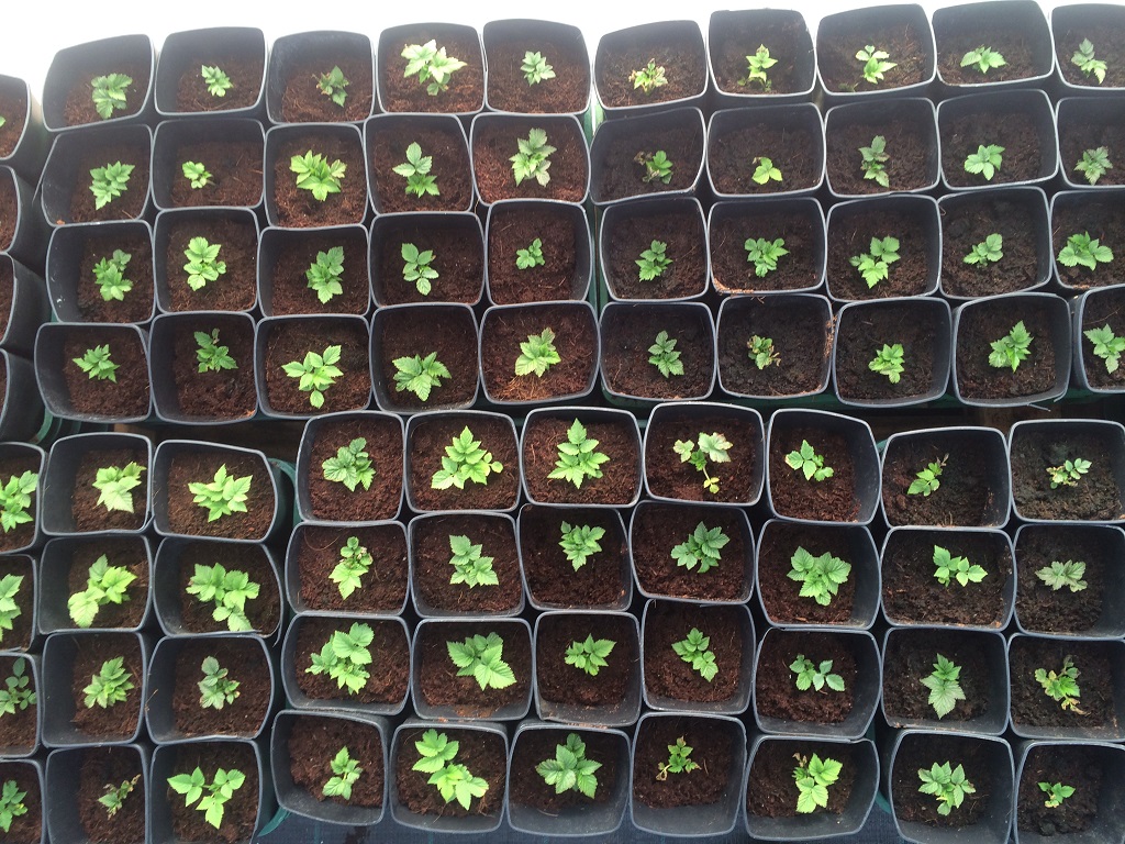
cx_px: 562
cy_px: 422
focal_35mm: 30
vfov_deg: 46.8
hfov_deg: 60.0
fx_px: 975
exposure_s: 1/60
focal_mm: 4.12
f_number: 2.2
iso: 50
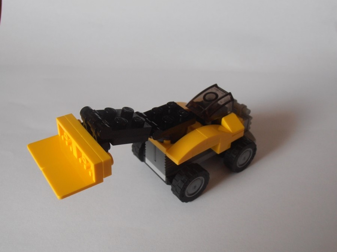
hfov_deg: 50.1
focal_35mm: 37
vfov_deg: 38.7
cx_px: 168
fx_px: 360
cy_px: 126
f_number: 3.9
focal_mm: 6.61
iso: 125
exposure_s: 1/25
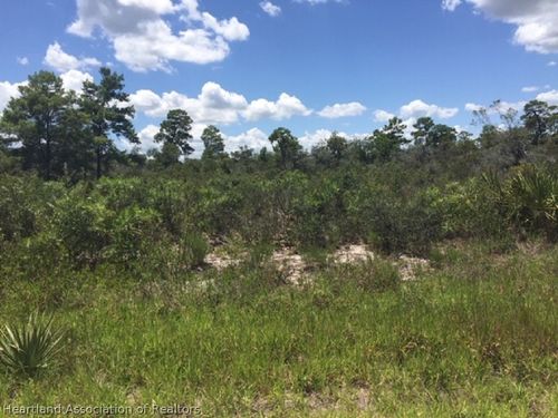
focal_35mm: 29
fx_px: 467
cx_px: 279
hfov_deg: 61.7
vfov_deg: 48.2
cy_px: 209
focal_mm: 4.15
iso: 32
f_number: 2.2
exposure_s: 1/2639
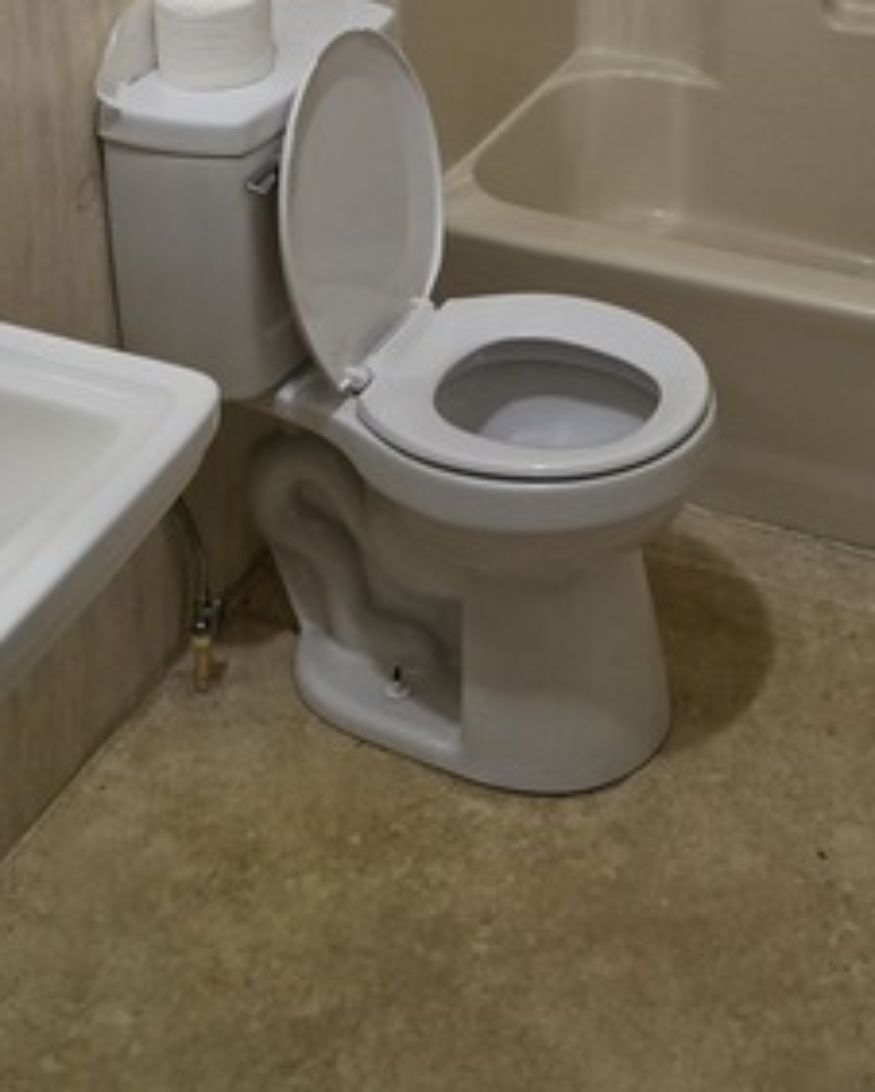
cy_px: -149
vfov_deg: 30.9
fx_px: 1714
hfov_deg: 28.4
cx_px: 619
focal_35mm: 53
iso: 320
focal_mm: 5.4
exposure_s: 1/120
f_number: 1.8
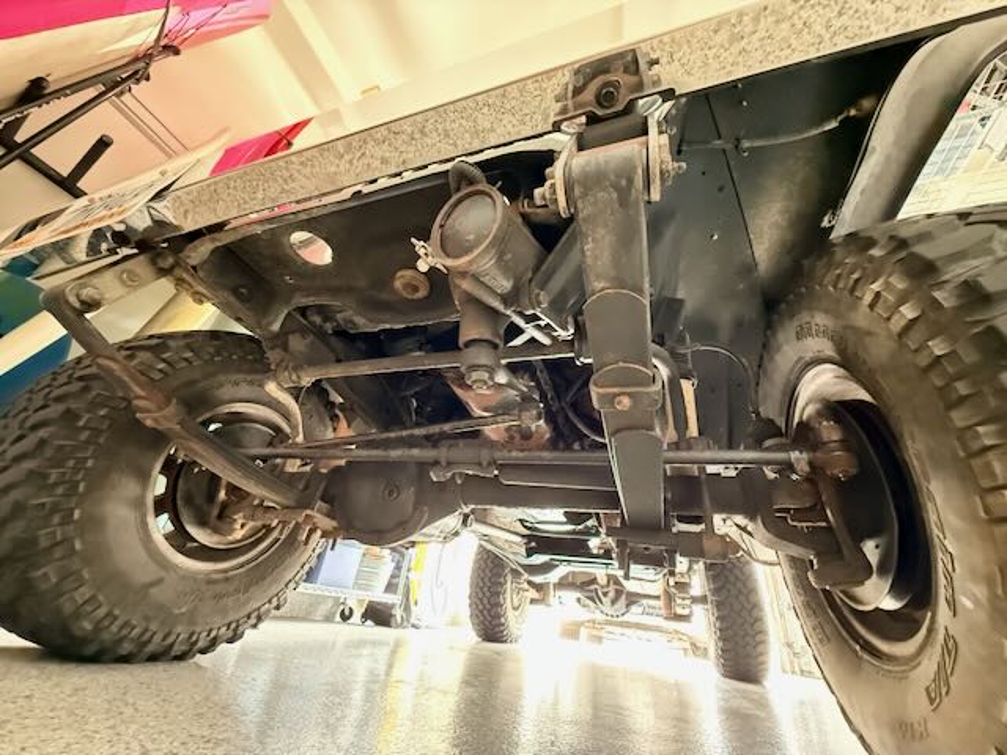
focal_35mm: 14
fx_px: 407
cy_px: 378
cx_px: 504
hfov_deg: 102.1
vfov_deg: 85.7
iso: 1600
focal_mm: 2.22
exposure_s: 1/40
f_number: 2.2
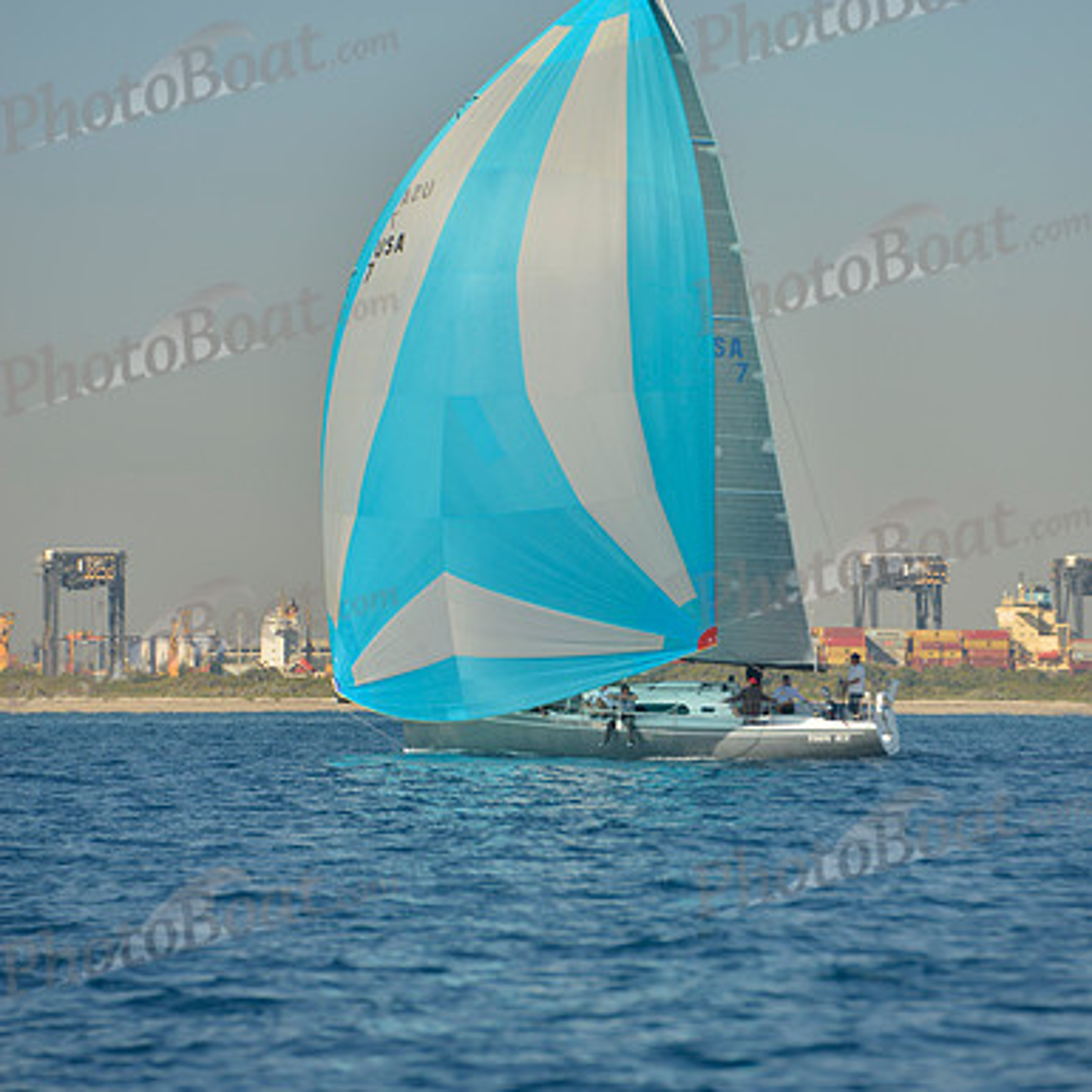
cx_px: 546
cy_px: 451
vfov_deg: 7.0
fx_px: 8923
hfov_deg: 7.0
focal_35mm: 250
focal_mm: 195
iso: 200
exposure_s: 1/800
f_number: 5.6
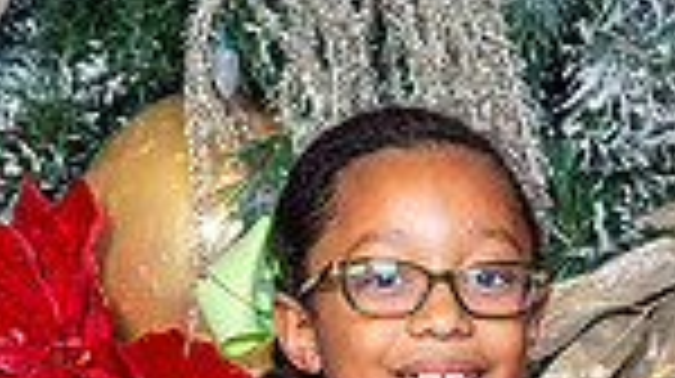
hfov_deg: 5.7
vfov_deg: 3.2
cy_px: 564
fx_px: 6740
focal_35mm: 377
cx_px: 956
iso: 400
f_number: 8
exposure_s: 1/125
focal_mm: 85
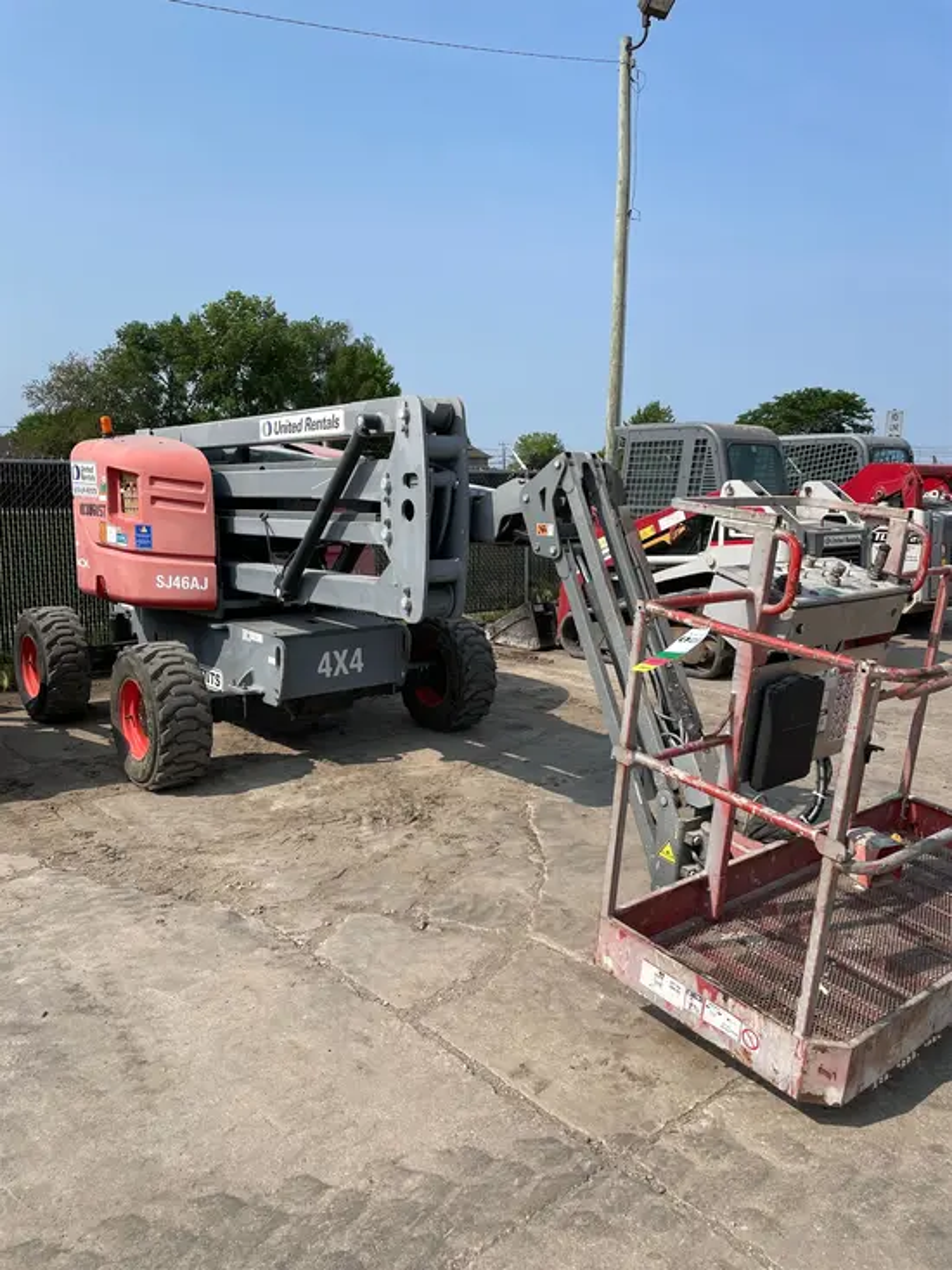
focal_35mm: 26
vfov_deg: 67.3
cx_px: 476
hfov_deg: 53.1
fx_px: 953
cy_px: 635
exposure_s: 1/5814
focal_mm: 4.2
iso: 50
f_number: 1.6
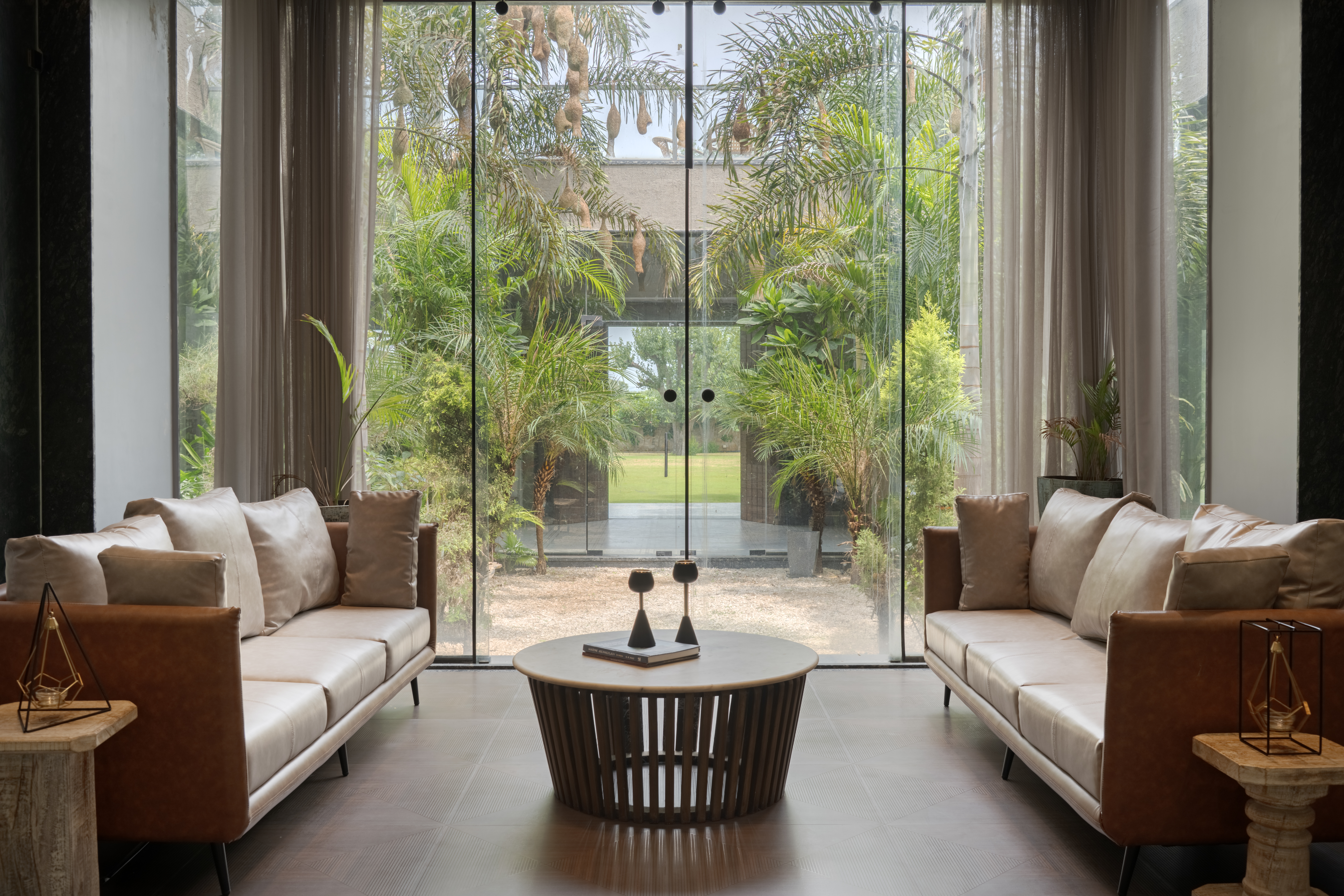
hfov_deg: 58.7
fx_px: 1195
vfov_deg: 41.1
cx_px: 672
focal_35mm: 32
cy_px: 448
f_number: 10
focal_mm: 32
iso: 80
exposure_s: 1/320
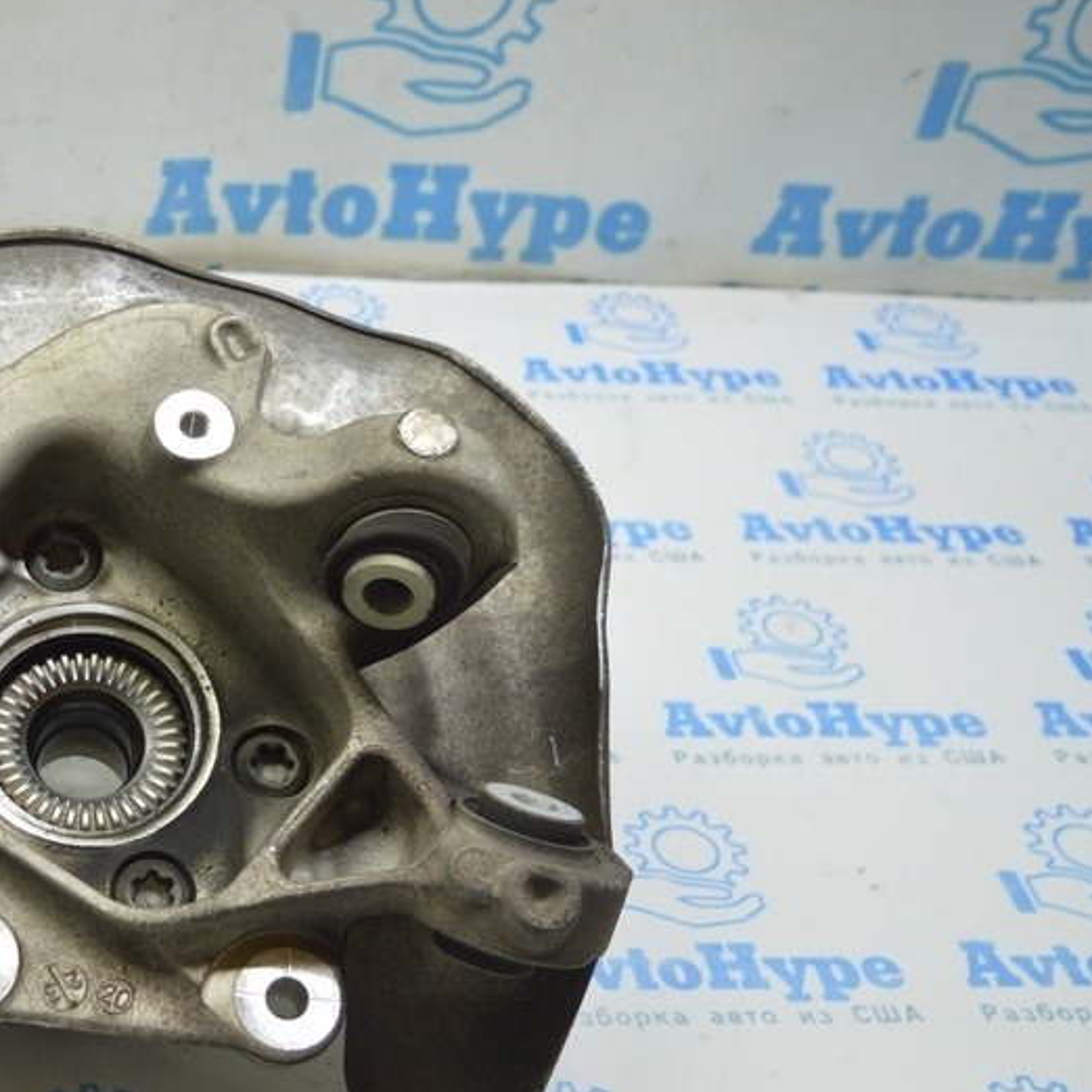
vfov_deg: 31.0
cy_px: 673
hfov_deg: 29.3
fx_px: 1963
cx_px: 29
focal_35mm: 55
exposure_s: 1/40
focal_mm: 22
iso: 400
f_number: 3.8
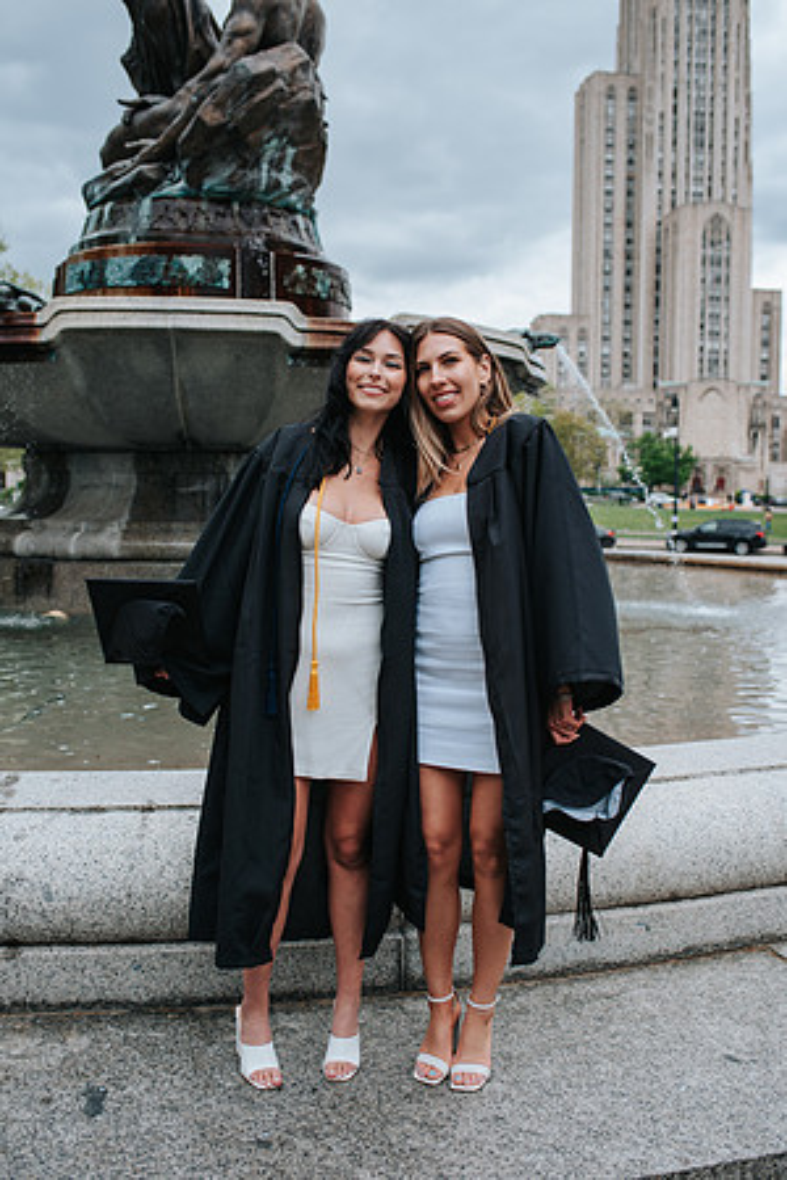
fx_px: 1148
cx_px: 394
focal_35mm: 35
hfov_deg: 37.9
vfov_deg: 54.4
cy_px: 590
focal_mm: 35
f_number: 3.5
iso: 180
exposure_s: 1/800
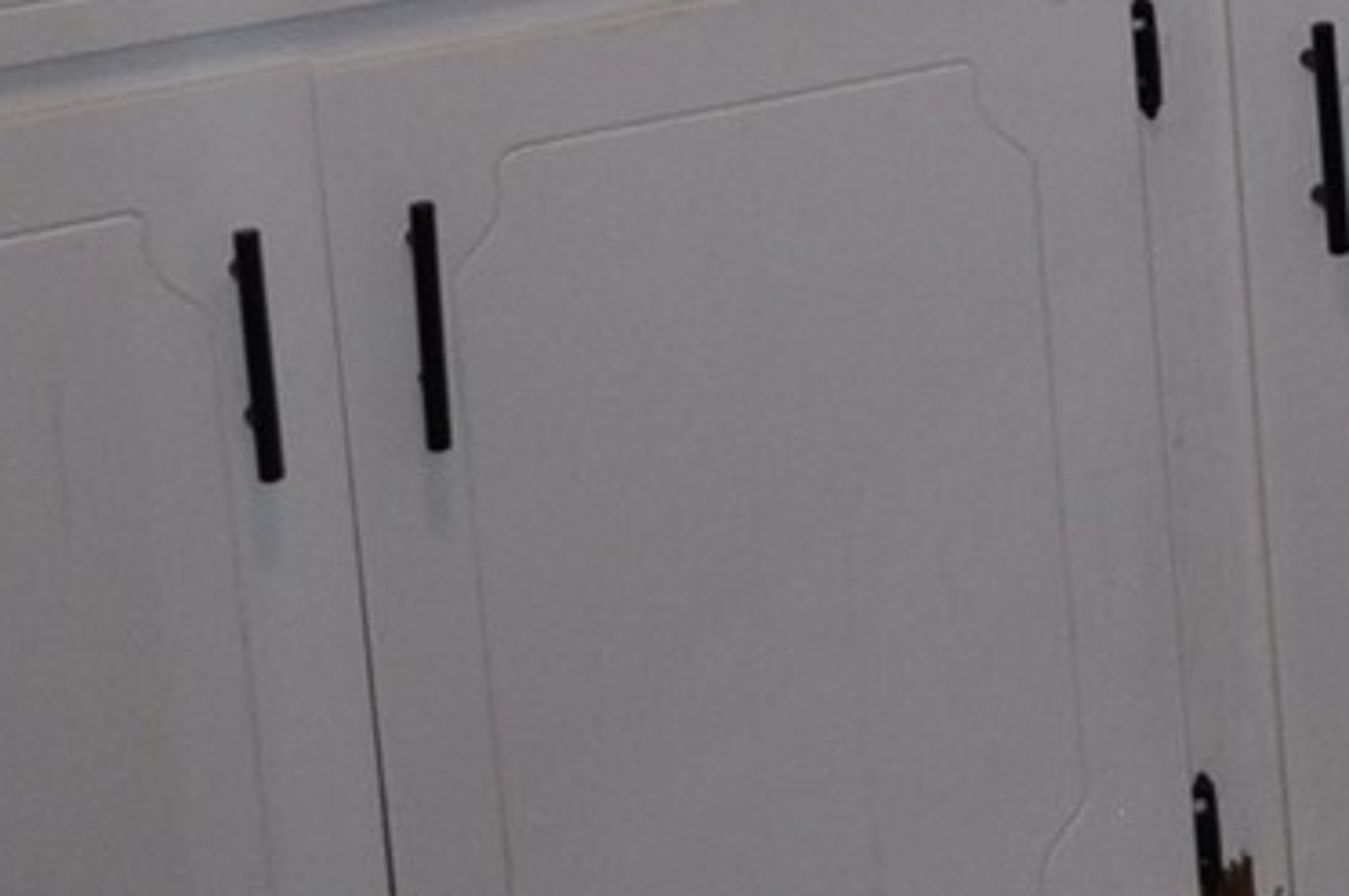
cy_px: -1128
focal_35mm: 148
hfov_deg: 12.1
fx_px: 5539
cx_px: 2839
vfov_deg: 8.6
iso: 400
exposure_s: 1/200
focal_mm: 18
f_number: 3.5
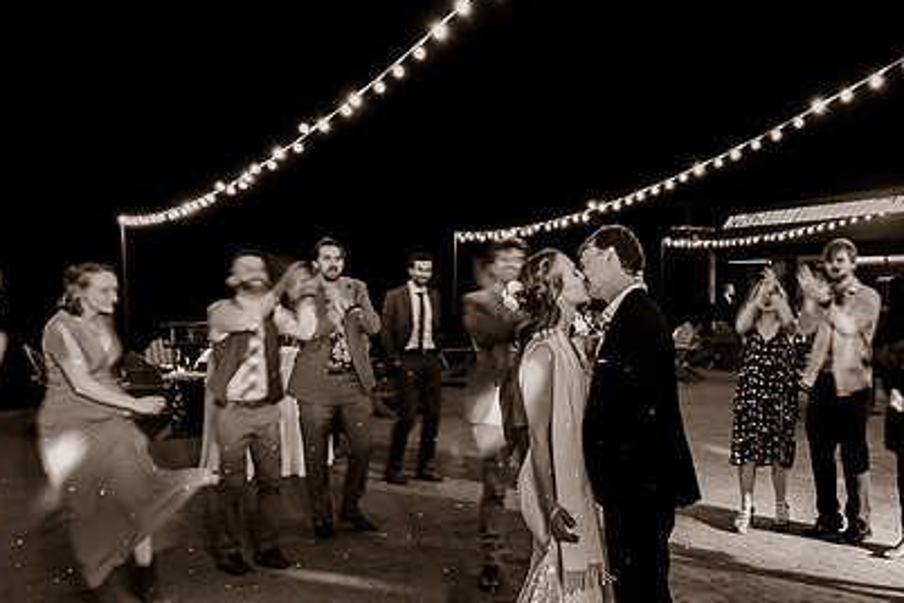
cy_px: 385
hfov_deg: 44.4
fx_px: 1080
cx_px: 640
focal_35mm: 43
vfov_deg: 31.0
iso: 3200
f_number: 4
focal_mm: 24
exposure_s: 1/8
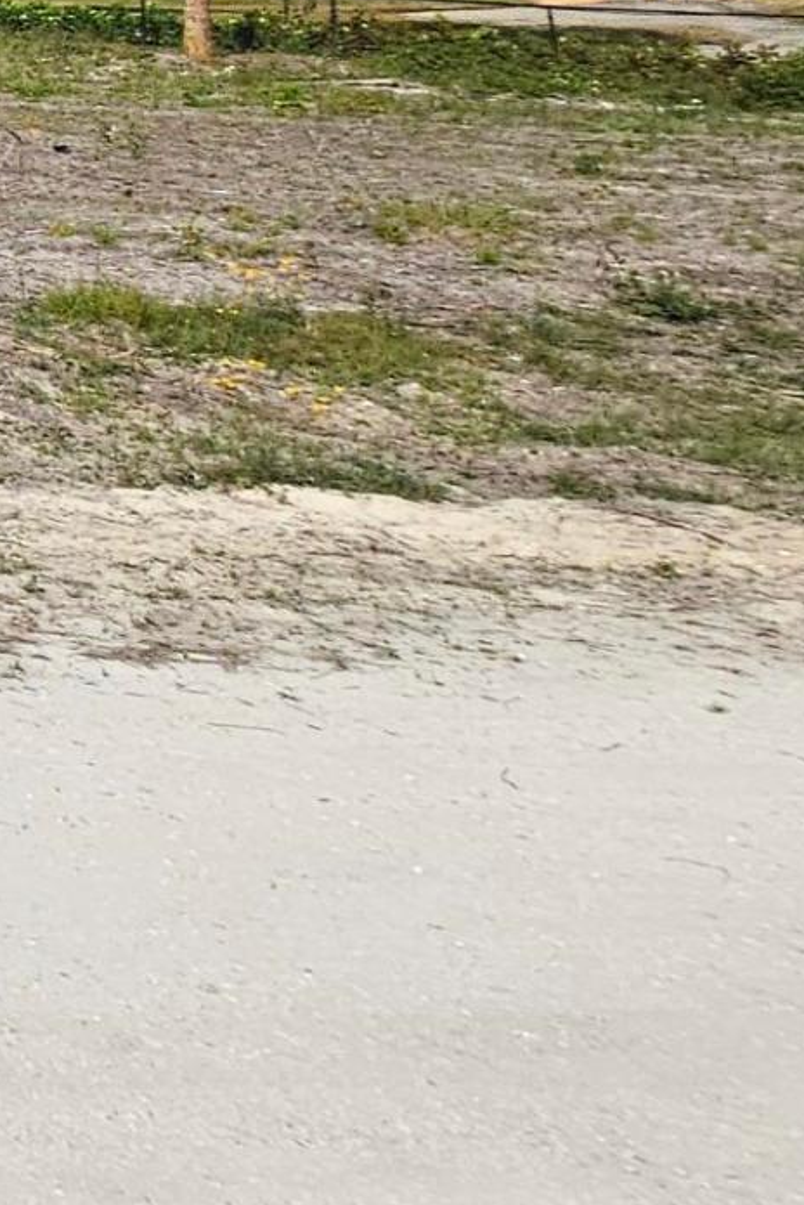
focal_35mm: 56
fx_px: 1874
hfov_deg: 11.3
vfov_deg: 31.3
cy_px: -149
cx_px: -1643
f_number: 2.2
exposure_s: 1/4326
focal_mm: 2.2
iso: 50
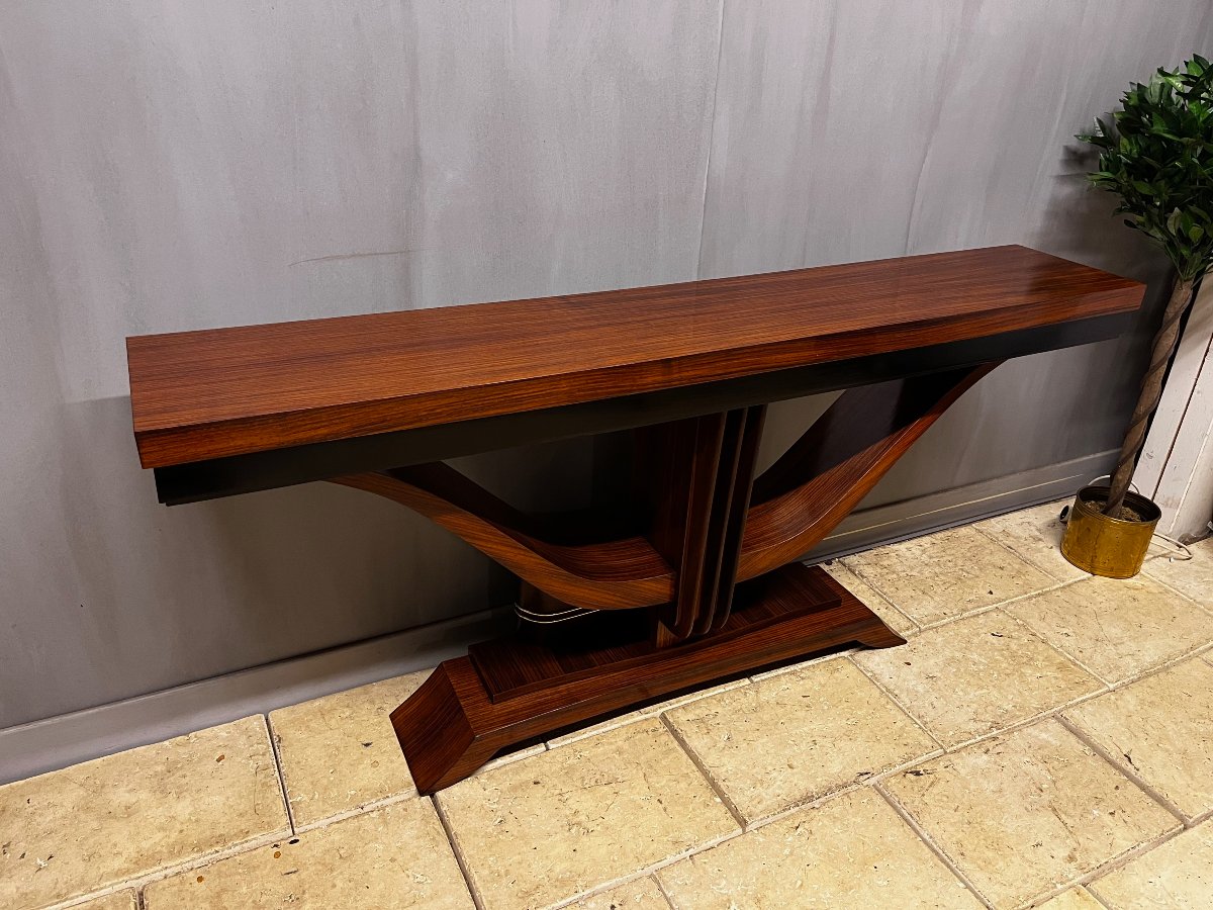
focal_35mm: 26
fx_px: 911
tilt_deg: -28.4
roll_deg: -2.8
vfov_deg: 53.1
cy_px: 455
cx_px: 606
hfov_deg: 67.3
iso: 320
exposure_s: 1/50
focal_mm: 5.1
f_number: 1.6
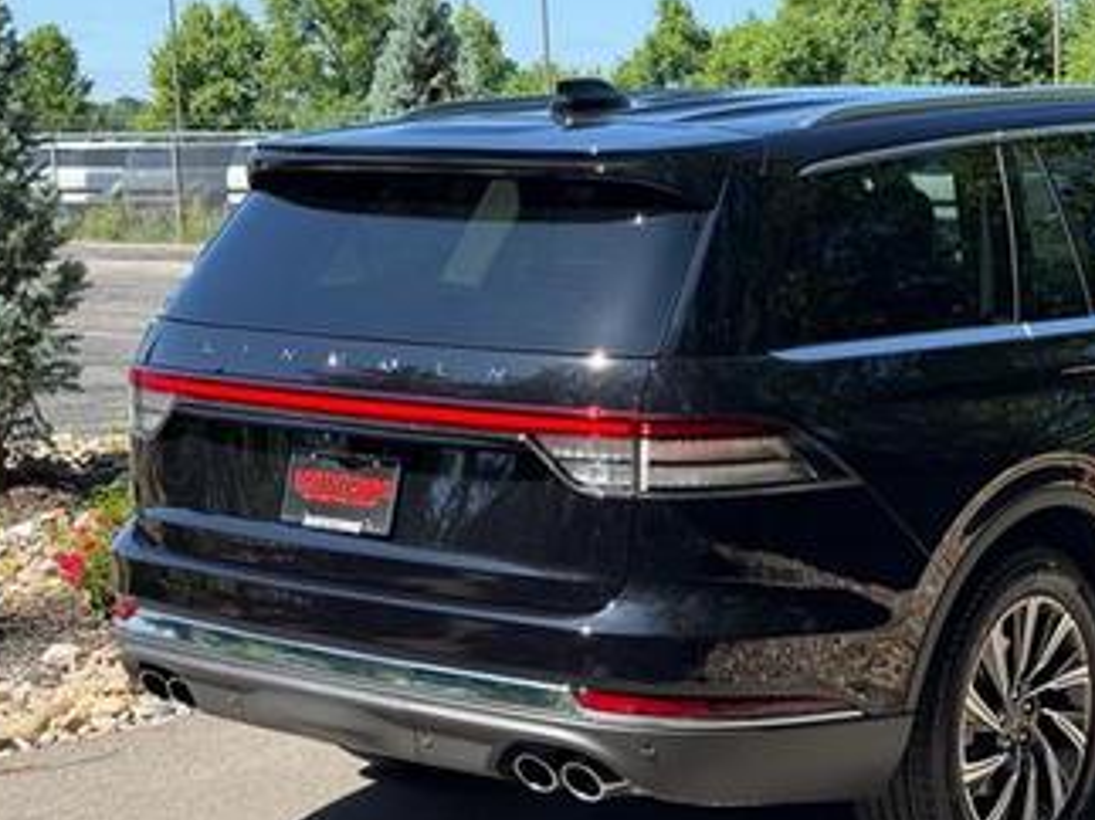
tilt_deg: -4.4
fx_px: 2372
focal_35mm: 75
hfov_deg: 25.7
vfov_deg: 19.6
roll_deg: +2.2
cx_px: 803
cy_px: 444
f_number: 1.78
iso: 80
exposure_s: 1/1543
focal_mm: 6.76
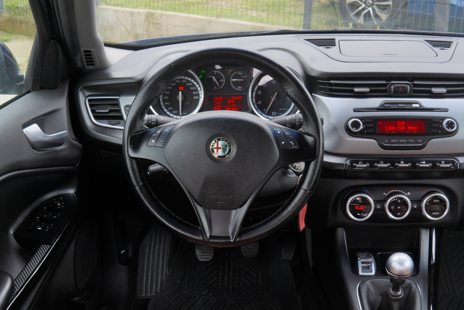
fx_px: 580
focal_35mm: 45
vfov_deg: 29.9
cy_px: 155
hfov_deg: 43.6
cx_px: 232
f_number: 10
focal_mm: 30
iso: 640
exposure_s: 1/100
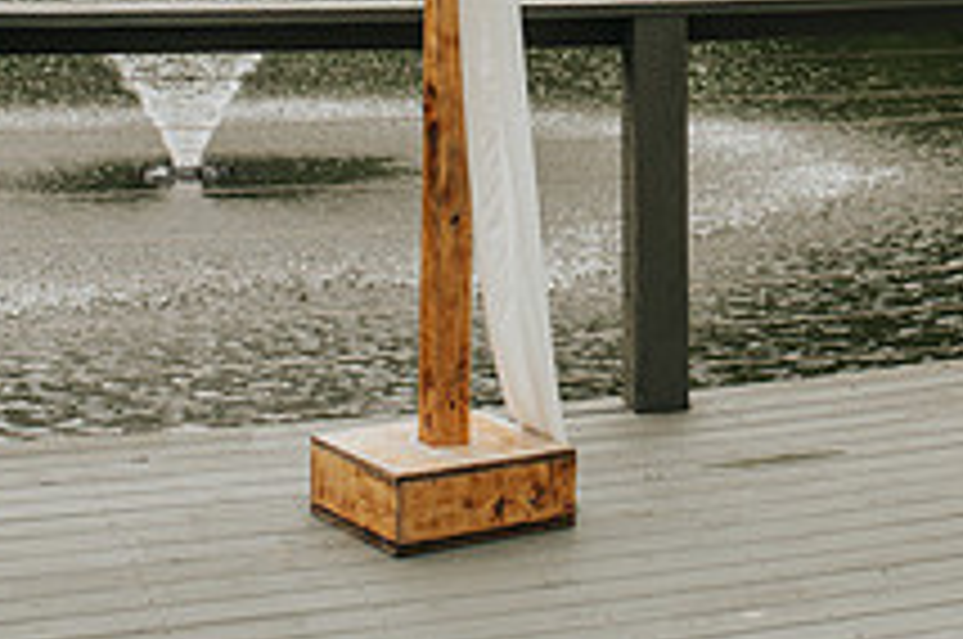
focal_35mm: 97
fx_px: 2591
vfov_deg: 13.6
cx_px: 950
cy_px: -189
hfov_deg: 20.4
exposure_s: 1/1600
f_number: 2.8
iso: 400
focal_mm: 35
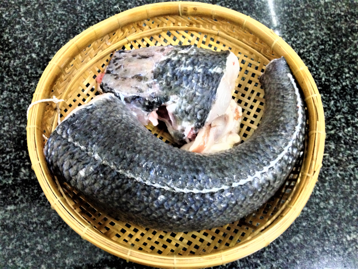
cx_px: 179
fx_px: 341
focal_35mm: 33
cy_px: 134
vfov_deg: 42.9
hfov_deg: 55.4
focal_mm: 4.12
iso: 500
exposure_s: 1/15
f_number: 2.4
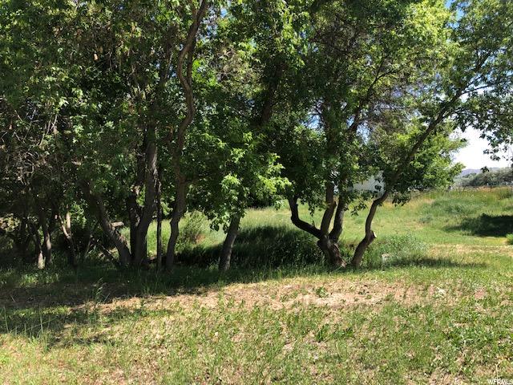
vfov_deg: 49.7
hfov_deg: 63.4
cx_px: 256
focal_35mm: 28
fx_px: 415
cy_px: 192
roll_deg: +1.5
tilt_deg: +0.8
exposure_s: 1/528
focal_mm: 3.99
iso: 20
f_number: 1.8
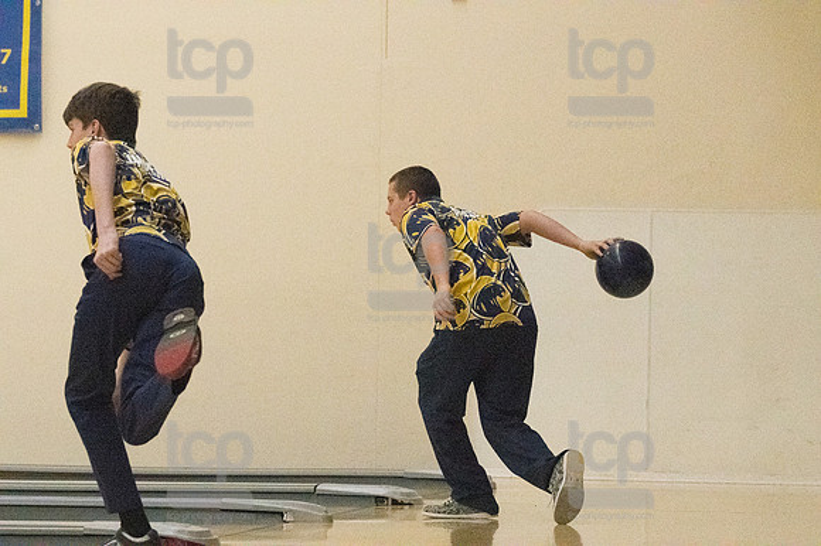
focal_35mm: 183
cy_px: 273
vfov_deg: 7.5
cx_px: 410
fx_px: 4171
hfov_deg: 11.2
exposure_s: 1/1250
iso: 10000
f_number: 4.5
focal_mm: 122
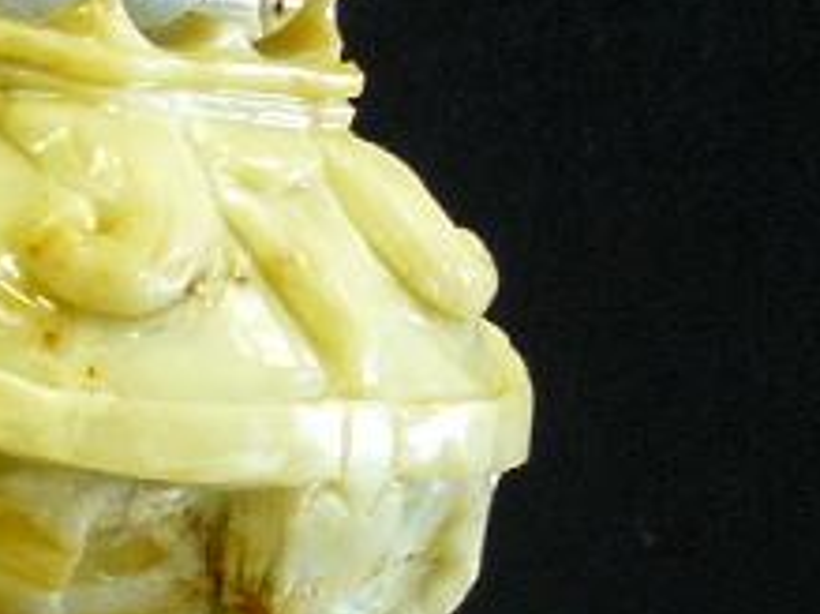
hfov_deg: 11.3
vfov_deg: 9.3
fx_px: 3741
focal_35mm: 158
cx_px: -850
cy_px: 726
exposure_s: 1/10
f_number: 2.8
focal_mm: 6
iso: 200
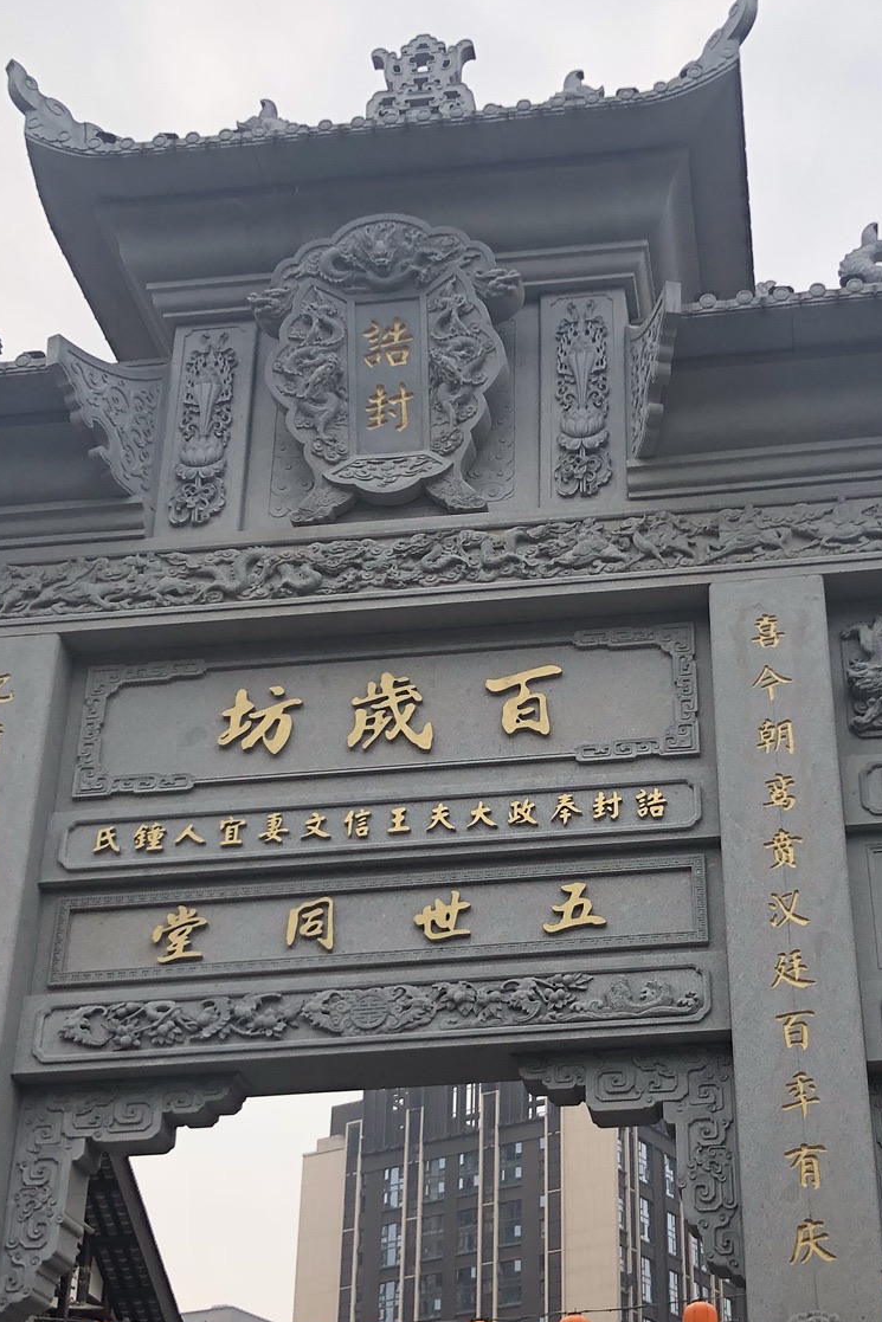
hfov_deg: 24.9
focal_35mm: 54
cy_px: 799
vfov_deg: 36.7
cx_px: 622
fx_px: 1984
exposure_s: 1/615
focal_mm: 3.99
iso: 20
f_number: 1.8
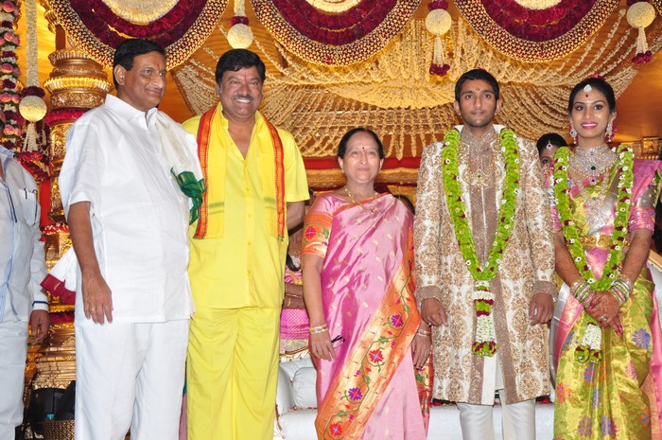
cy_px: 220
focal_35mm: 68
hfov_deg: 29.9
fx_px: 1240
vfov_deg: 20.1
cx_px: 331
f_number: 5.6
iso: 200
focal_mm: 45
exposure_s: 1/125
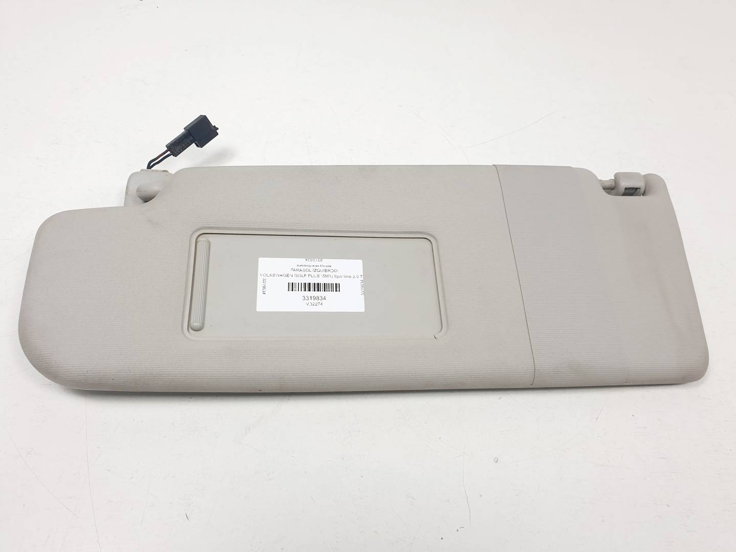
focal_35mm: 26
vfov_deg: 53.1
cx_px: 368
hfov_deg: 67.3
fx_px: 553
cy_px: 276
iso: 50
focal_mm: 4.3
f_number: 2.4
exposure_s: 1/281
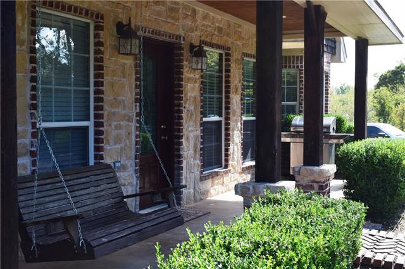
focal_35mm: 48
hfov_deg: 41.1
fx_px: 540
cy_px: 134
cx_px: 202
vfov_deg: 28.0
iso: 400
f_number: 10
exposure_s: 1/200
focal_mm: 32
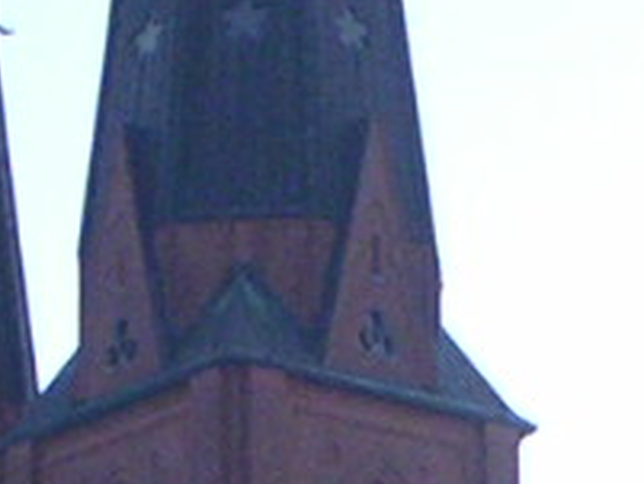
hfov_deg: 6.6
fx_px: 5622
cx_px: 179
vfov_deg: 4.9
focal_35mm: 302
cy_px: 651
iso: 125
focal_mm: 6
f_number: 2.8
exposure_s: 1/45
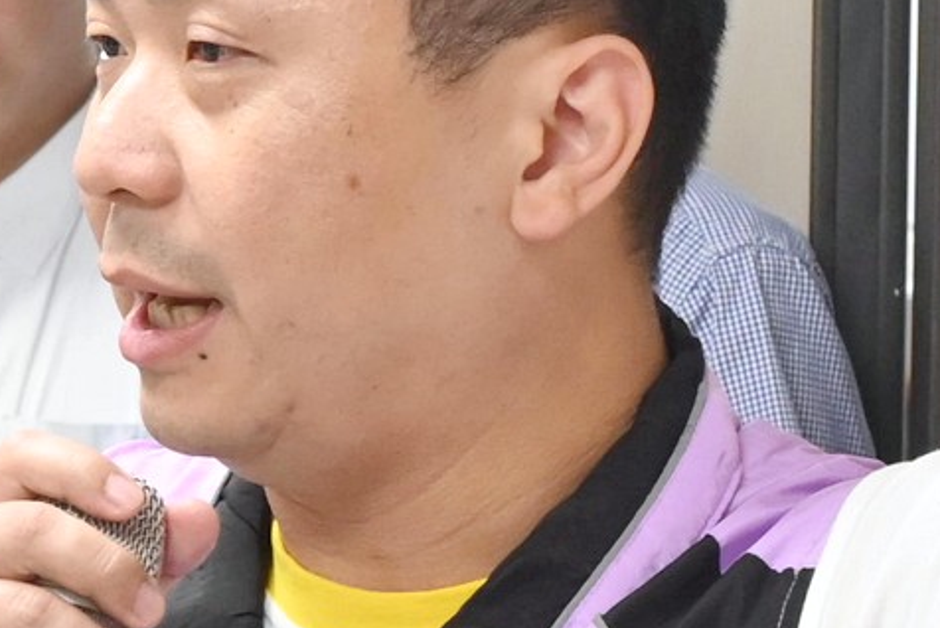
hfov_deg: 9.9
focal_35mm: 204
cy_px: 628
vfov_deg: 6.7
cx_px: -211
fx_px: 5330
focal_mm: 30
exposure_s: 1/125
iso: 1000
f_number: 5
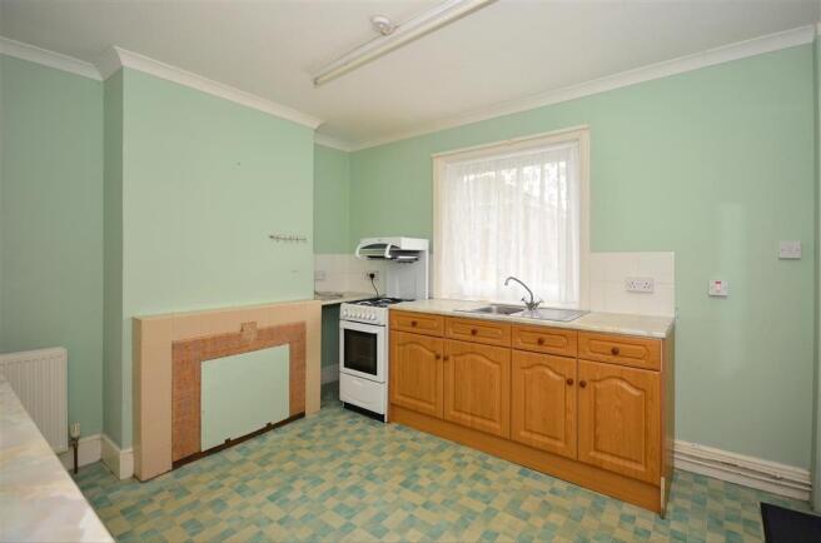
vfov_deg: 77.0
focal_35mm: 15
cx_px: 410
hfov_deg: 100.5
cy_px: 272
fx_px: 341
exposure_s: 1/125
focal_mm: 10
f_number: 5.6
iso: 200
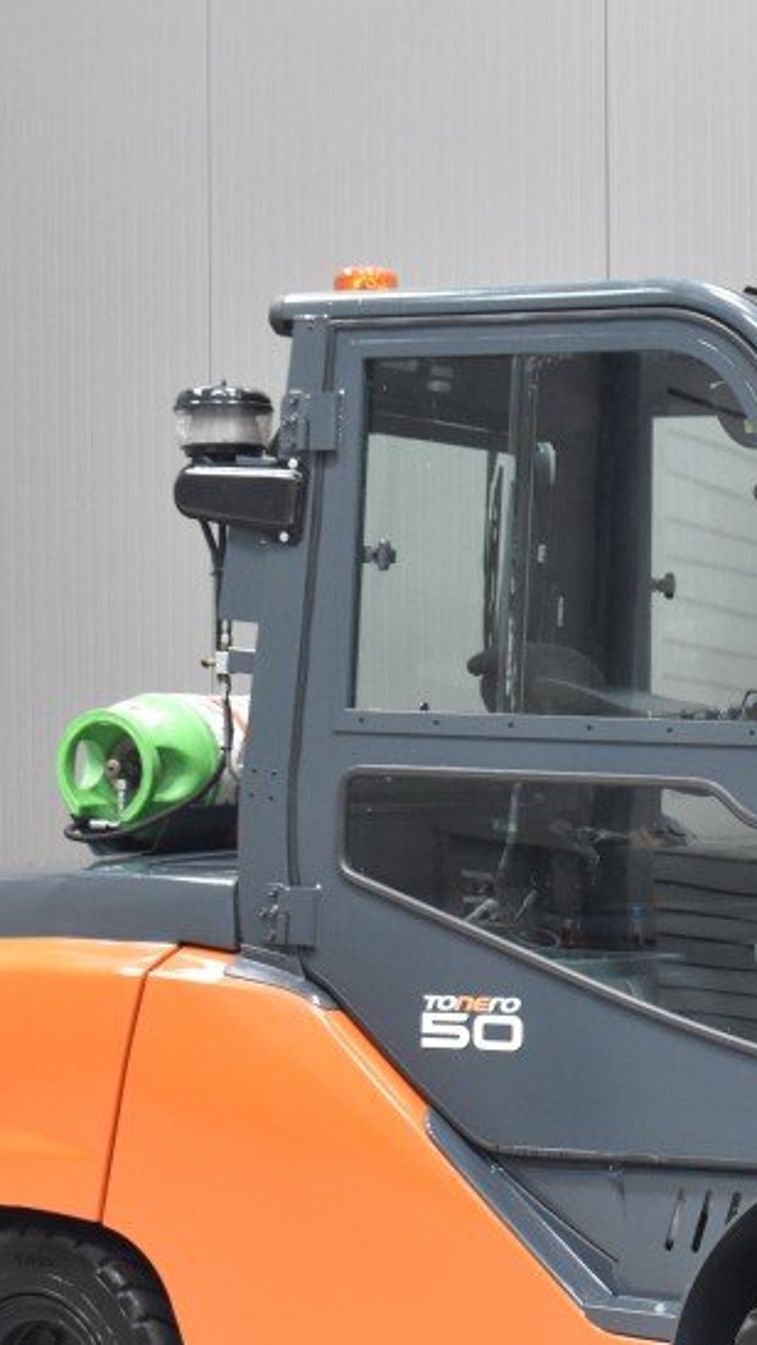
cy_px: 846
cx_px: 922
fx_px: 3072
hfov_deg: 13.6
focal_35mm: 86
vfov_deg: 24.6
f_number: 4
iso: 1600
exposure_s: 1/30
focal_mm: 25
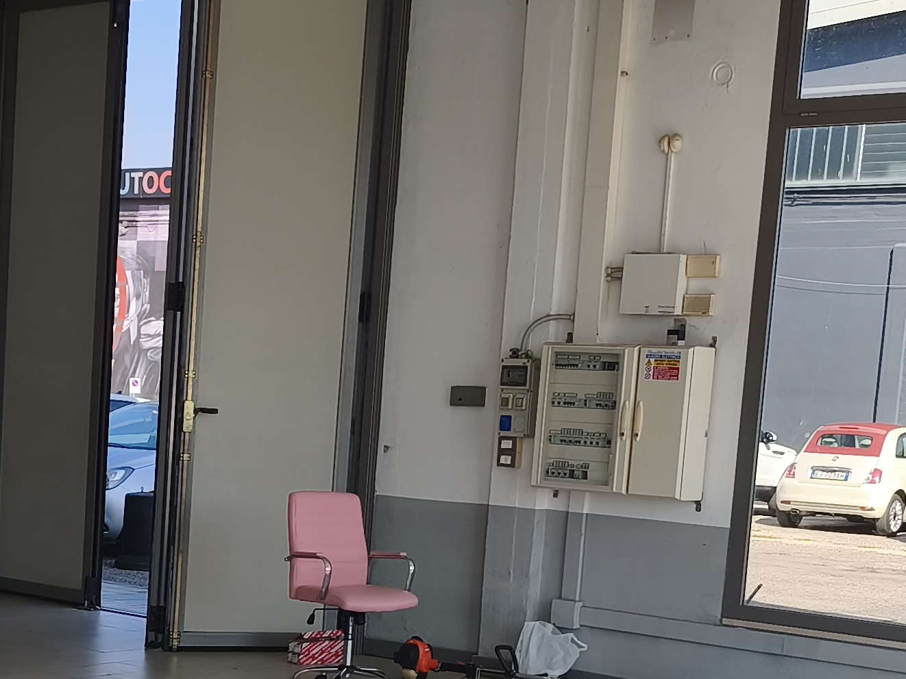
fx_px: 1858
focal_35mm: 71
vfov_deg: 20.3
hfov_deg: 27.0
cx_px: 208
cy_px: 622
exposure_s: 1/566
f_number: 1.7
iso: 50
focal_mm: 6.06
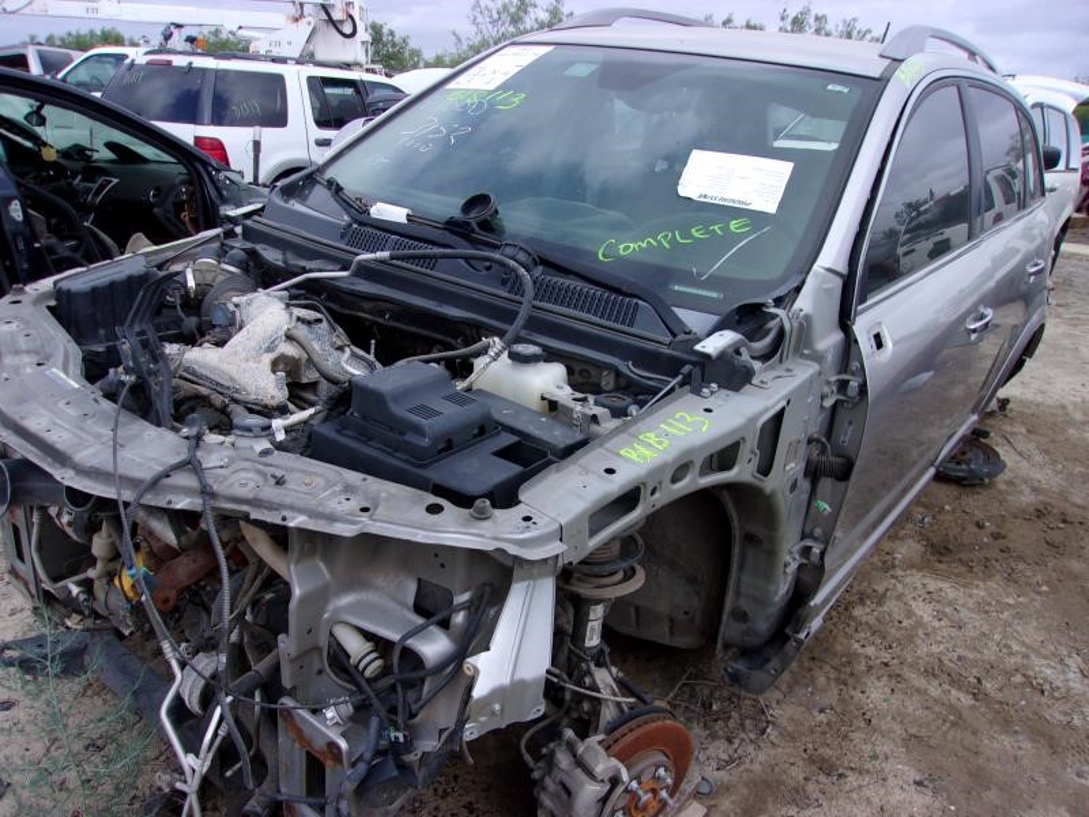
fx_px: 849
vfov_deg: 51.4
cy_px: 408
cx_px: 544
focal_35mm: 27
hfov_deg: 65.3
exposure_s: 1/45
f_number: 10.4
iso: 80
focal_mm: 4.9
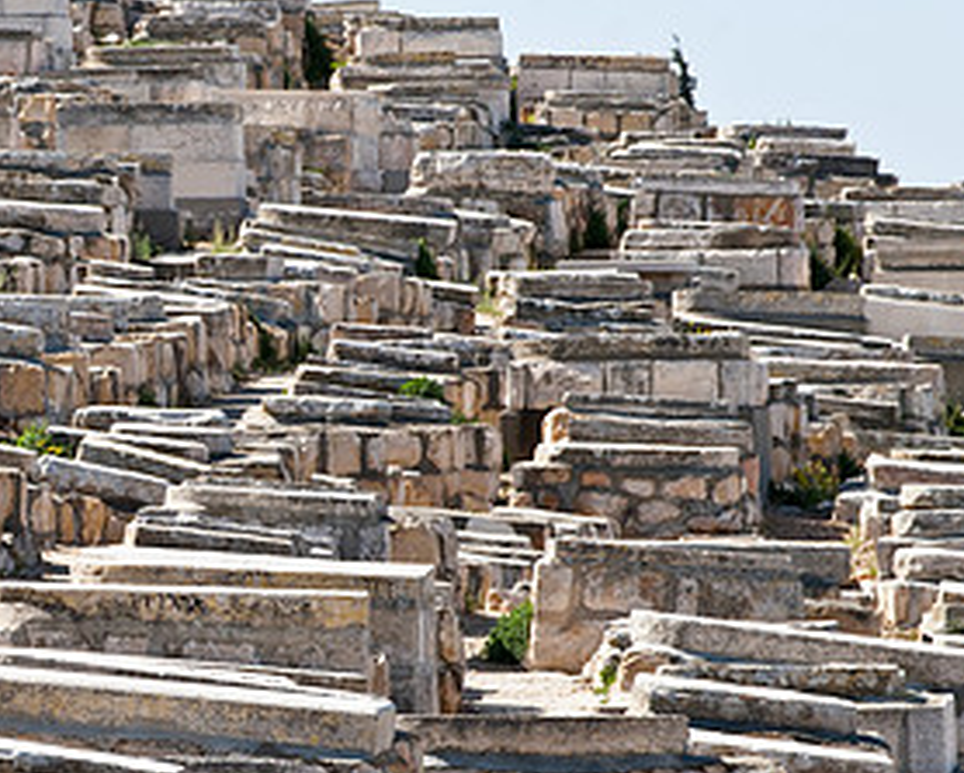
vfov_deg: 4.0
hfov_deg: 4.9
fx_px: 11167
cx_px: -31
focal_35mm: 391
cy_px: 541
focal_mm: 200
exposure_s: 1/125
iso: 200
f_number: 16
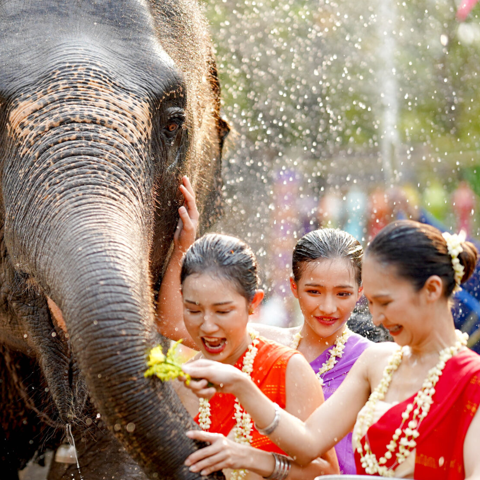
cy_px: 297
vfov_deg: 10.5
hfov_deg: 10.5
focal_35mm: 166
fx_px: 2604
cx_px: 15
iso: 125
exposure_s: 1/1250
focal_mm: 85
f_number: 1.4
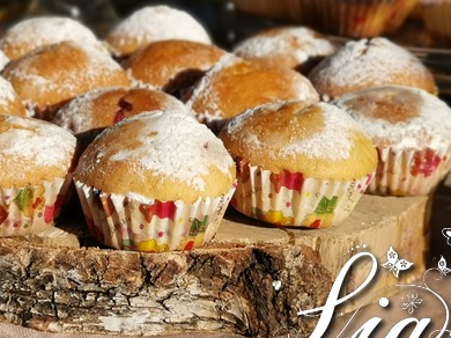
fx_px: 1263
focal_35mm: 97
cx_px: 185
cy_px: 157
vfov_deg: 15.2
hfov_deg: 20.2
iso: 50
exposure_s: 1/2994
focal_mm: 5.58
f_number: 4
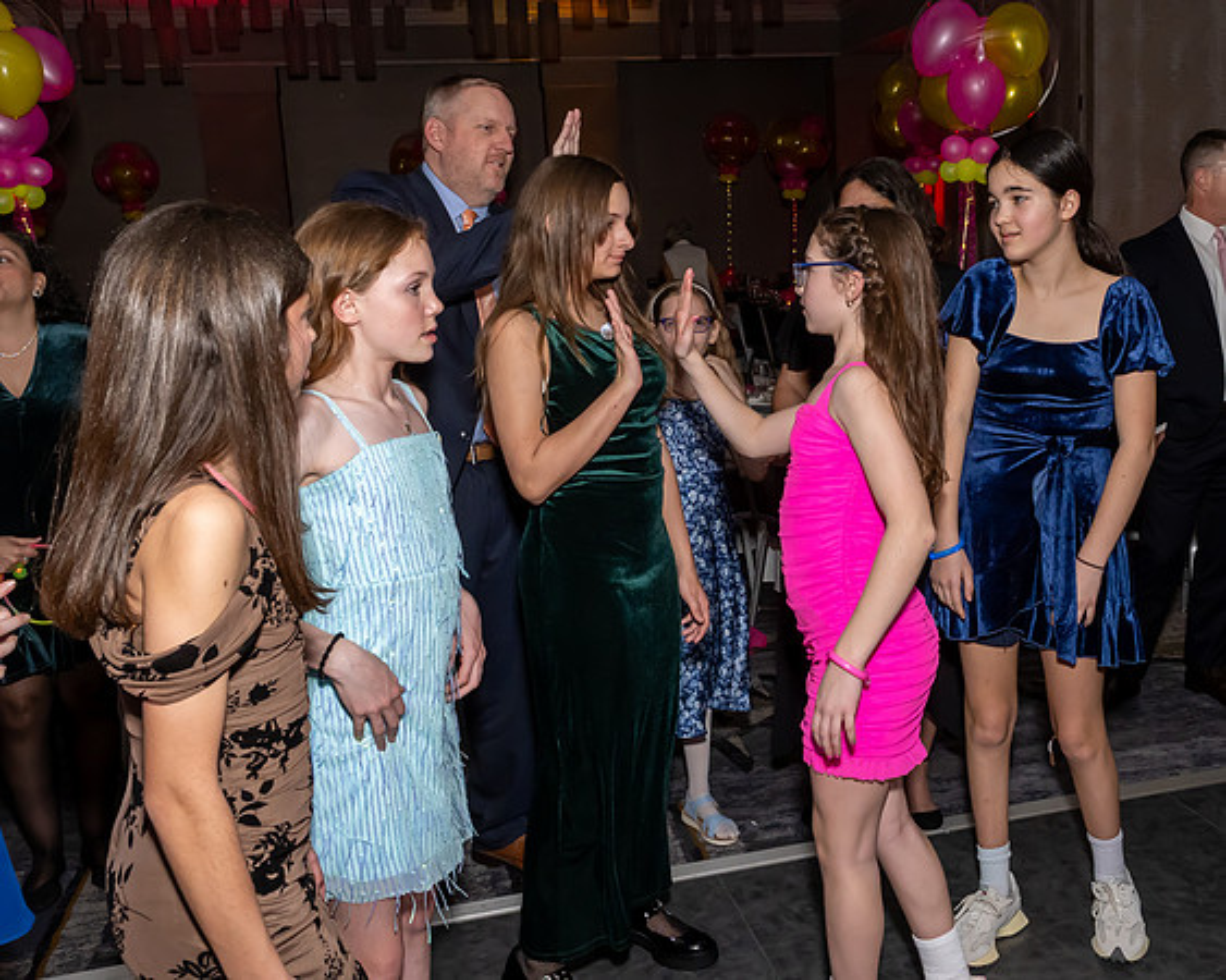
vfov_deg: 44.5
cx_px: 722
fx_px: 1197
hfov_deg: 53.9
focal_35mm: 33
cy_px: 444
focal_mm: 17
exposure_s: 1/250
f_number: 7.1
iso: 800
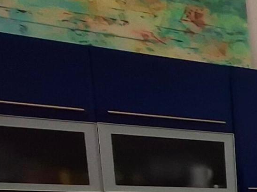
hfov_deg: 14.8
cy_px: 302
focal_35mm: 84
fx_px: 623
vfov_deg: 15.9
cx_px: 615
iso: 40
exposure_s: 1/120
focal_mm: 1.64
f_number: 2.2
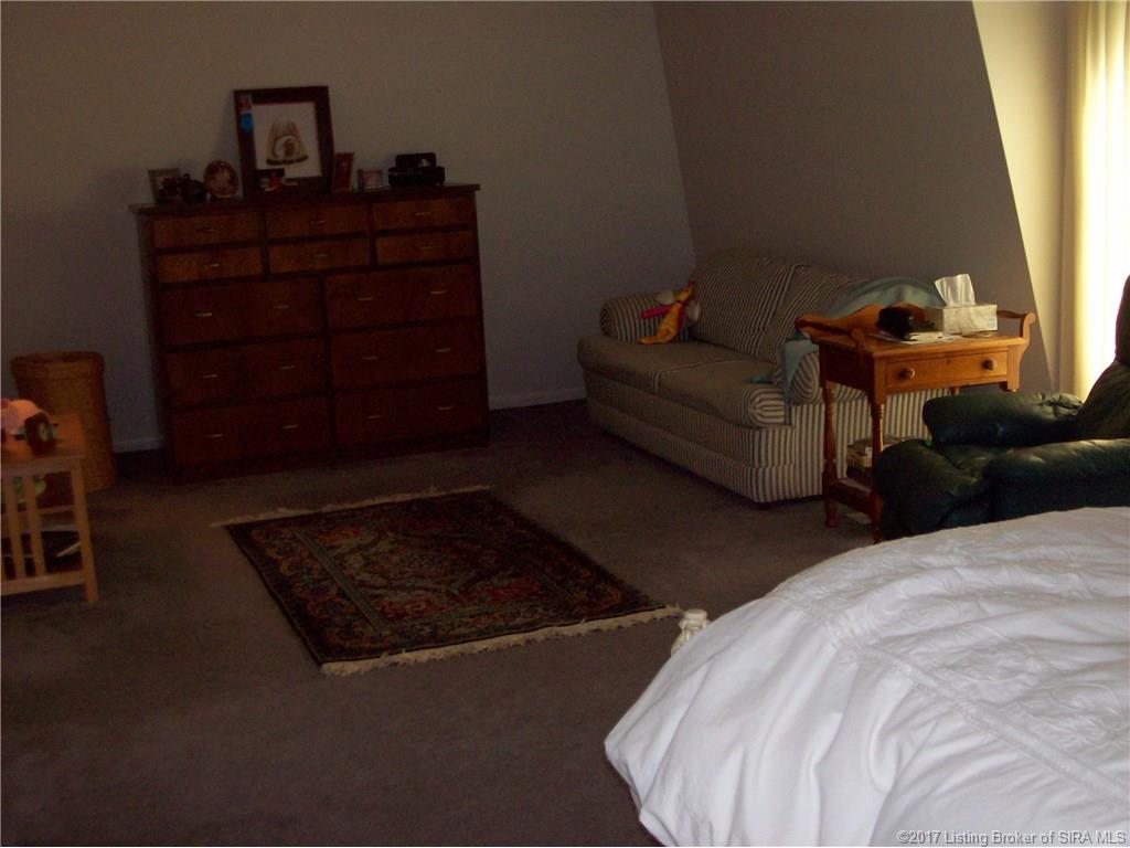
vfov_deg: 32.2
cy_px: 424
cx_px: 565
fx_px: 1469
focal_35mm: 45
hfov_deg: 42.1
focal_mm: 7.6
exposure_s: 1/73.1
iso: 140
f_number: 3
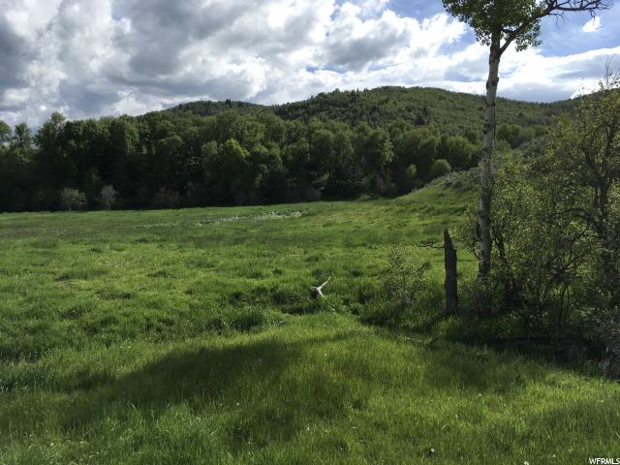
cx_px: 310
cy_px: 232
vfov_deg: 48.2
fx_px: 519
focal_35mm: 29
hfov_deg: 61.7
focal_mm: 4.15
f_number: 2.2
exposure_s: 1/1789
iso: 25
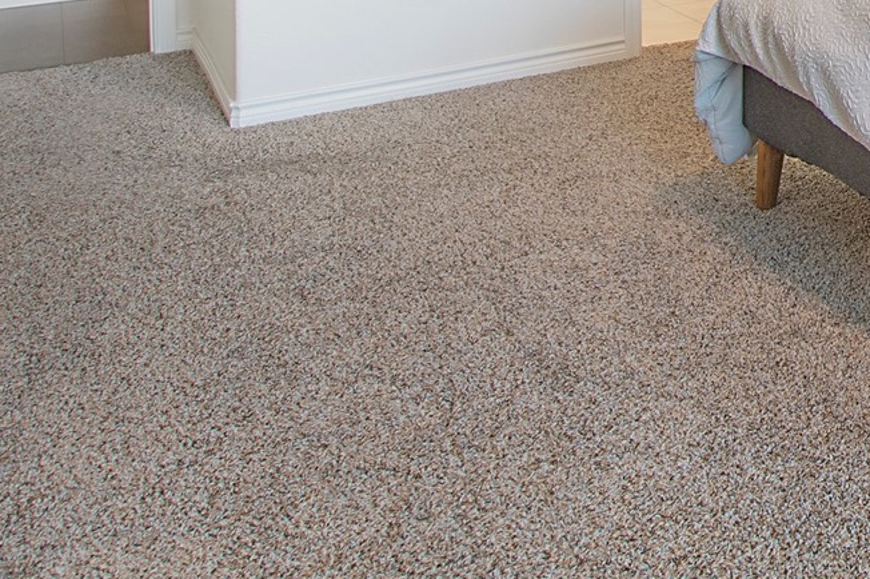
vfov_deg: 22.1
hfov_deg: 28.5
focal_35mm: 50
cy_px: -297
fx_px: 1208
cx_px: 1249
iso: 100
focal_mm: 10
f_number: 7.1
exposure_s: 1/80
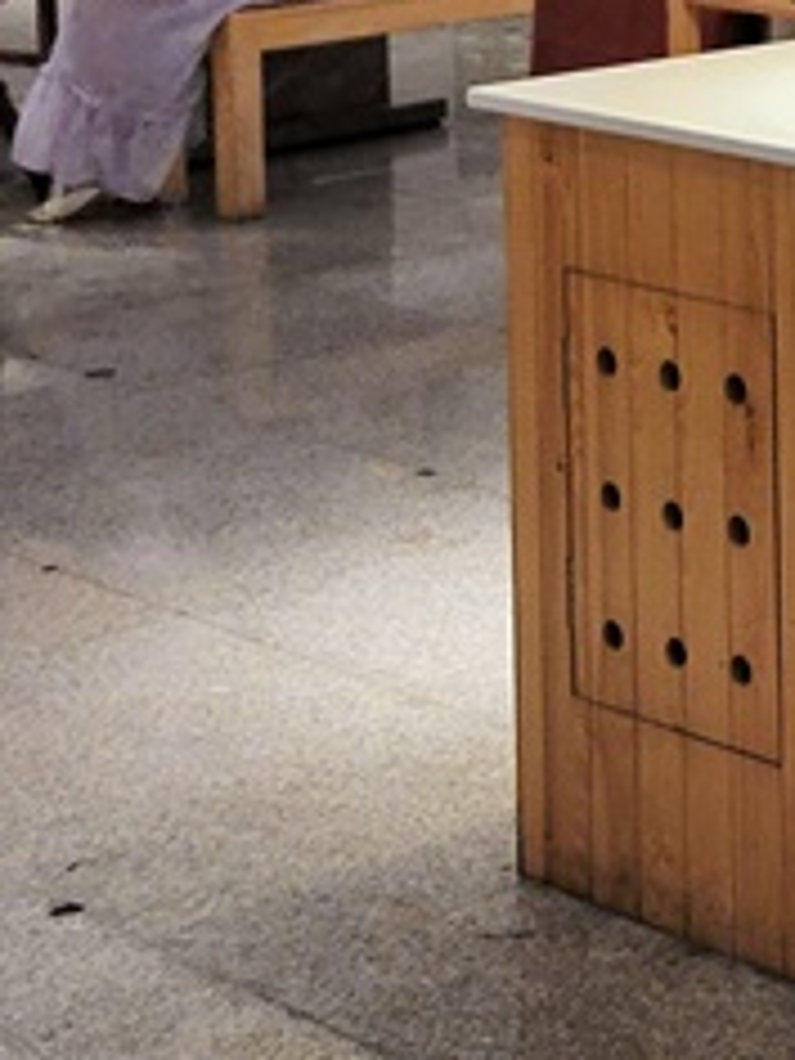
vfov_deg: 17.2
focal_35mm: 110
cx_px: 1810
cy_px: -139
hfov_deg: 11.5
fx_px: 3368
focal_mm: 5.4
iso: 250
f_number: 1.8
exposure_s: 1/119
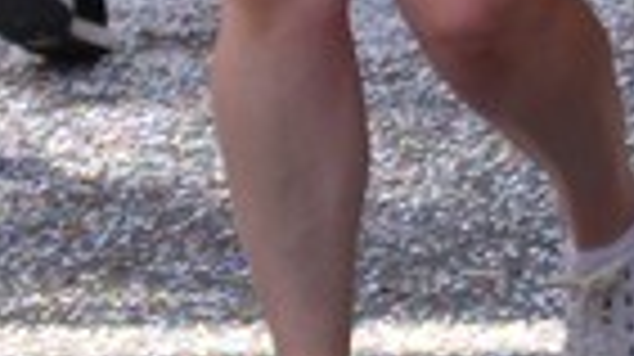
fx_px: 9607
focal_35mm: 572
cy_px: -1102
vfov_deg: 2.1
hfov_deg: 3.7
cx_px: 1619
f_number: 3.2
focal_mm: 50
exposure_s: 1/400
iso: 100
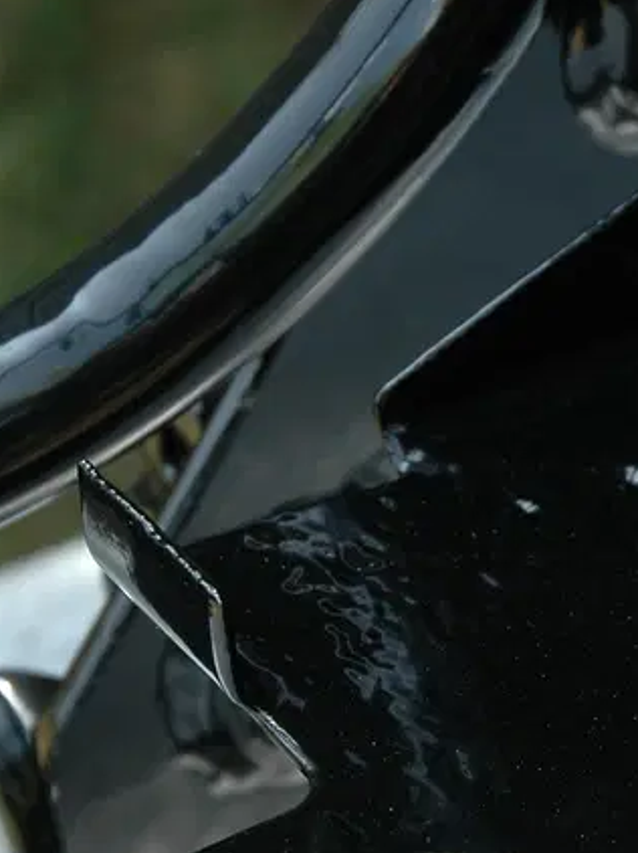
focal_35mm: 164
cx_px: 834
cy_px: 574
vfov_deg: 12.0
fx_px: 4034
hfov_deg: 8.9
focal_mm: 40
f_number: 6.3
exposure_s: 1/160
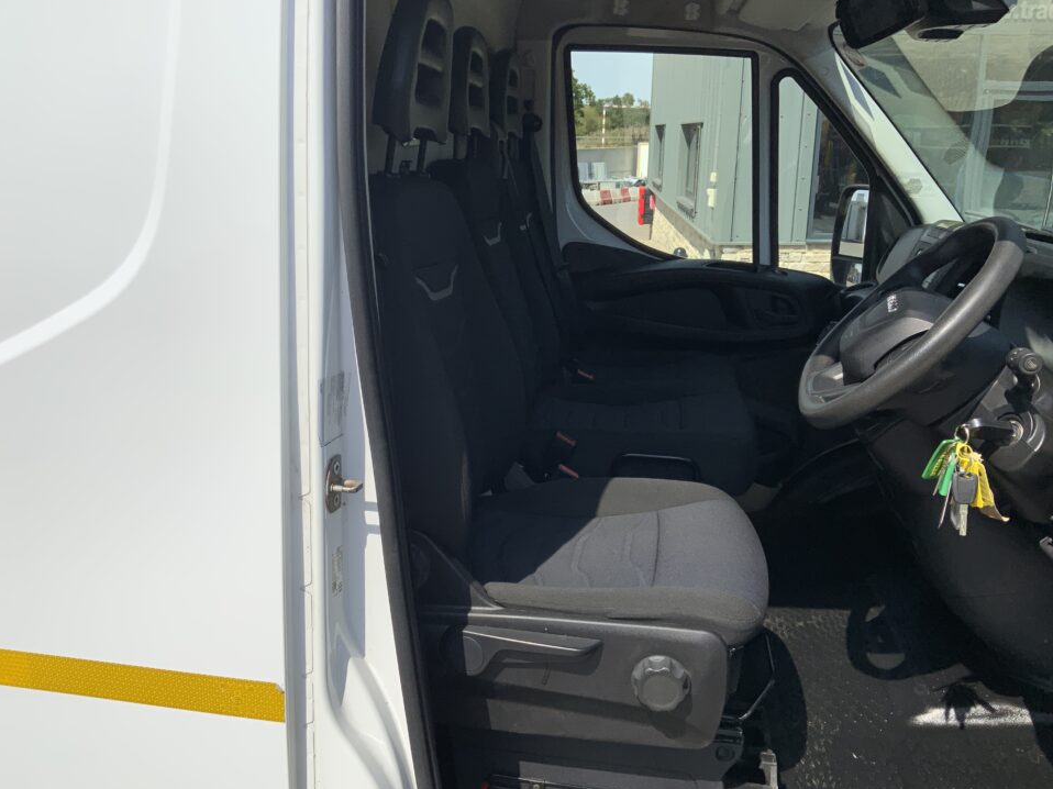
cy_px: 387
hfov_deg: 58.3
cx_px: 508
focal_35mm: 31
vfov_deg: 45.4
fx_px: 943
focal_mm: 3
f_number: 1.8
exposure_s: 1/2959
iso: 16
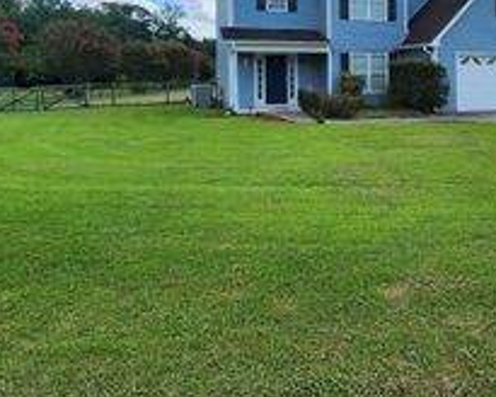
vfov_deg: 44.9
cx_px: 399
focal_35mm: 31
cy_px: 84
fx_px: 455
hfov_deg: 53.3
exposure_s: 1/2302
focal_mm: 2.2
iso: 50
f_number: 2.2
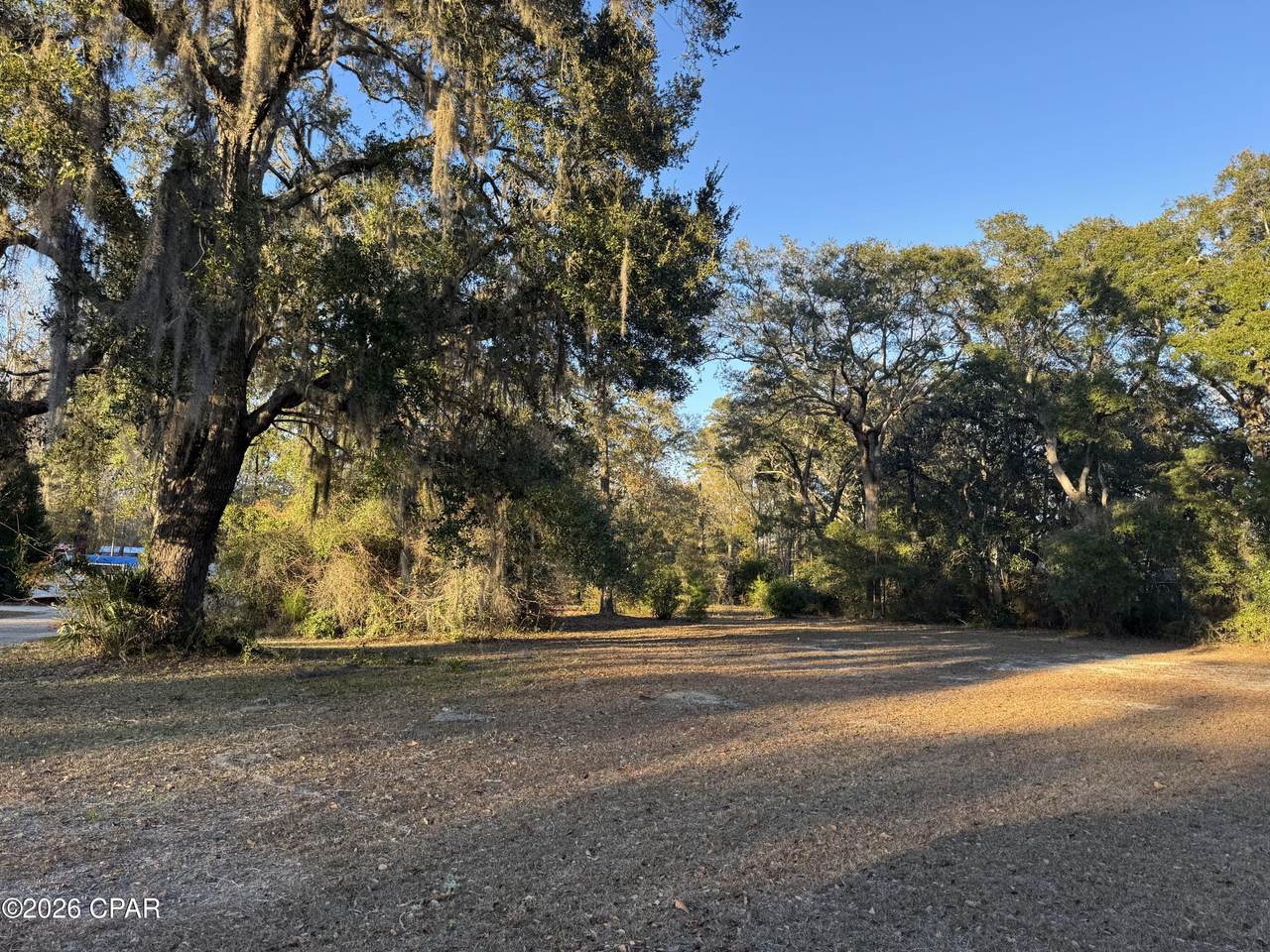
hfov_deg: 71.6
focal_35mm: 24
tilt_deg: +6.3
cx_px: 635
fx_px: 881
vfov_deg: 56.8
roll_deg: -2.2
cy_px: 476
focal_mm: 6.76
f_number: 1.78
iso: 80
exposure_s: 1/439
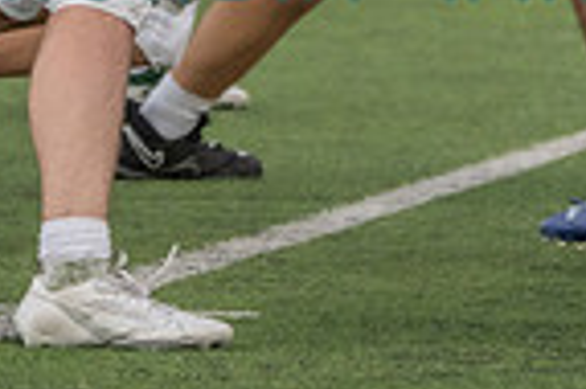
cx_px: 145
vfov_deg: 1.5
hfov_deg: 2.2
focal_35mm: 929
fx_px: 15105
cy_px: -288
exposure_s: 1/1000
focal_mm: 206
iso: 1250
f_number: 5.6
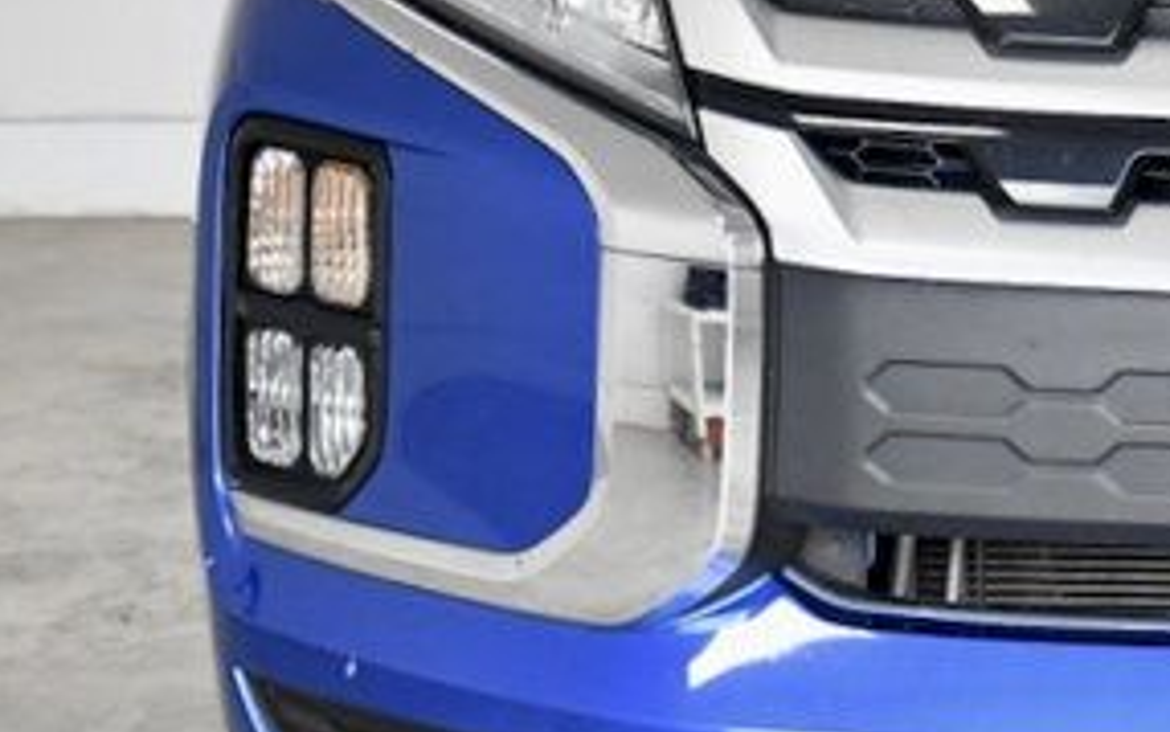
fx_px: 5231
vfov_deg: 7.9
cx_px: 1395
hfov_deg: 12.5
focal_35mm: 164
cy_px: -125
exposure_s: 1/1250
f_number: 4
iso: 2500
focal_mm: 30
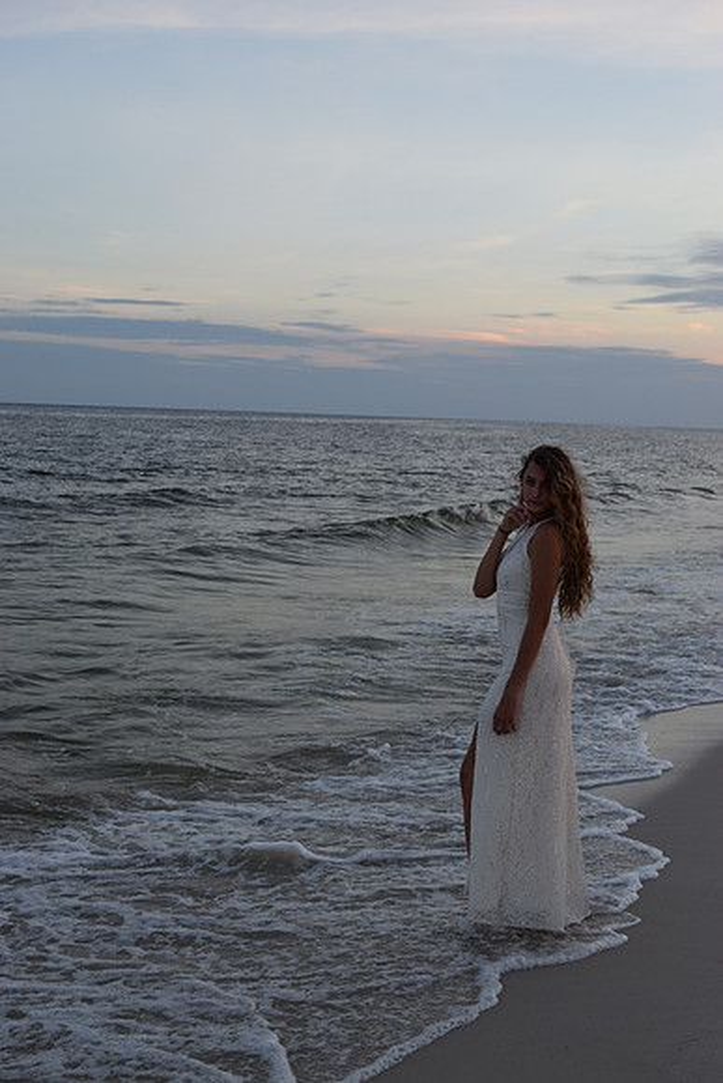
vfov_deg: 41.1
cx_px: 362
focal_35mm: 48
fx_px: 1445
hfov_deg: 28.1
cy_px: 542
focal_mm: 32
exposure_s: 1/160
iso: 400
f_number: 6.3
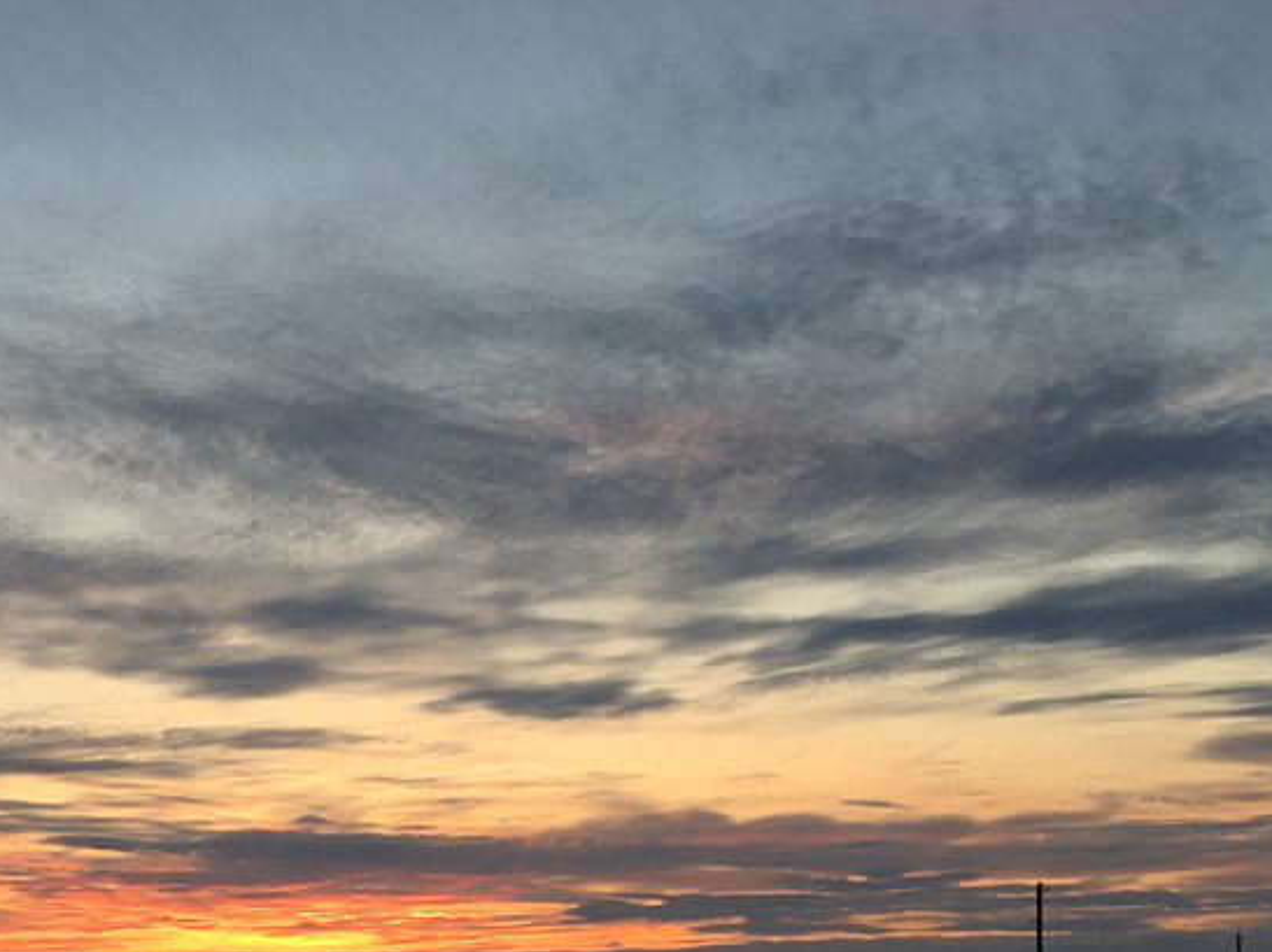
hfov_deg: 22.5
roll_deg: +0.4
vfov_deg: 16.8
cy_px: 1038
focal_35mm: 85
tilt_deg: -0.3
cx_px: 140
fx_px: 3122
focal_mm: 4.15
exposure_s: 1/131
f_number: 2.2
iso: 25
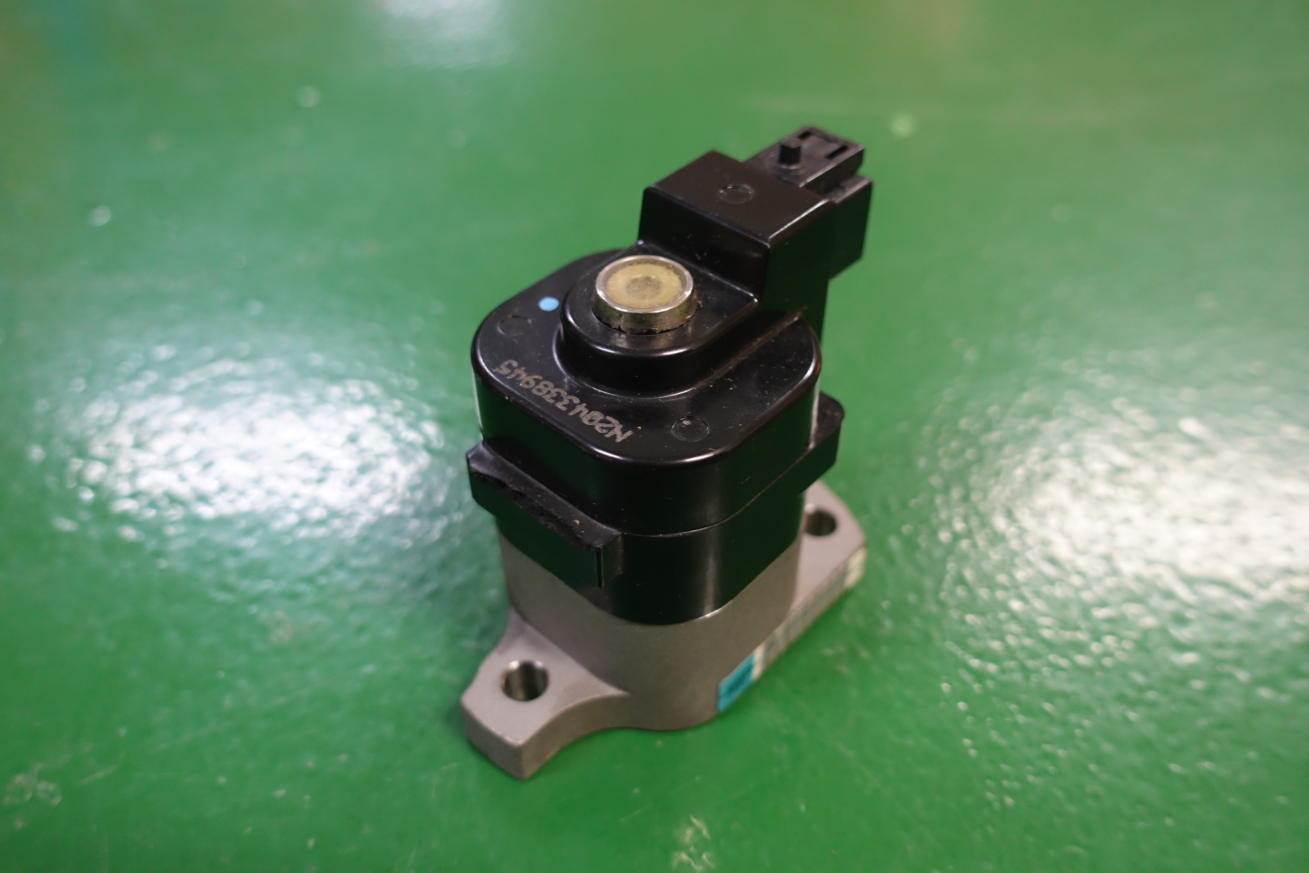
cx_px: 654
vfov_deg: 41.1
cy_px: 436
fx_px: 1163
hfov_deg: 58.7
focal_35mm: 32
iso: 800
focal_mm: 11.69
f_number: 2.8
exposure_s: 1/20
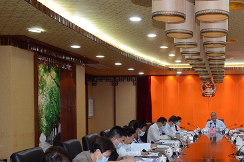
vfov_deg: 24.8
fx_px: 365
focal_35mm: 54
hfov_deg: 35.7
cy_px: 106
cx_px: 197
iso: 1600
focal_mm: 22
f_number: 5
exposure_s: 1/125
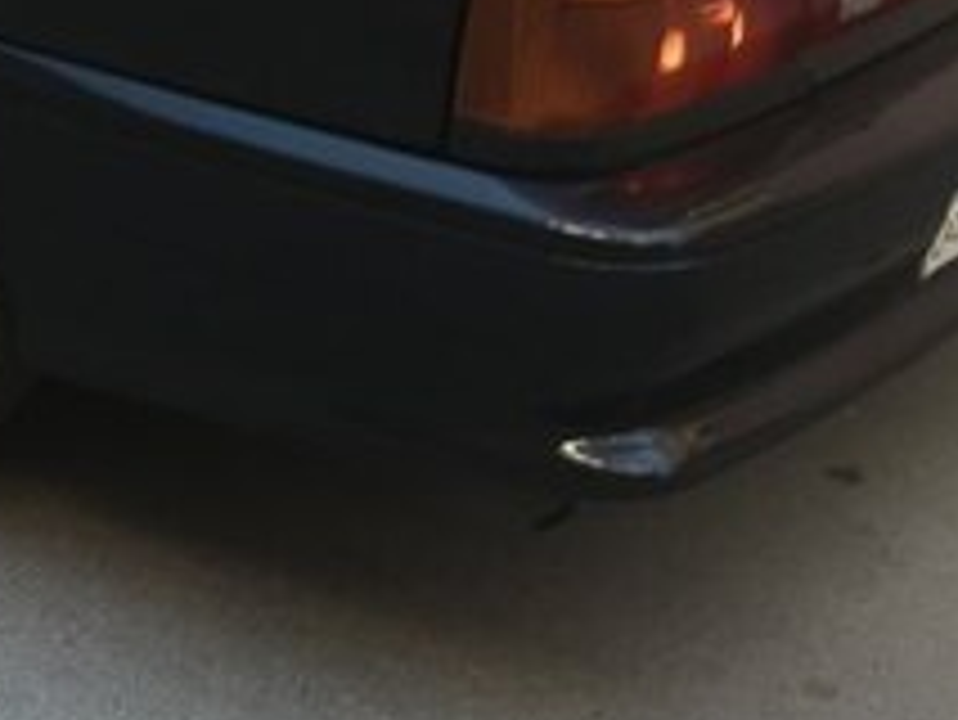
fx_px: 2492
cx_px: -382
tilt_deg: -16.6
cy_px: -155
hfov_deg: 19.6
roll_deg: +1.8
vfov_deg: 15.8
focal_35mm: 90
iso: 32
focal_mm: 4.15
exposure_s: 1/33
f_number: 2.2
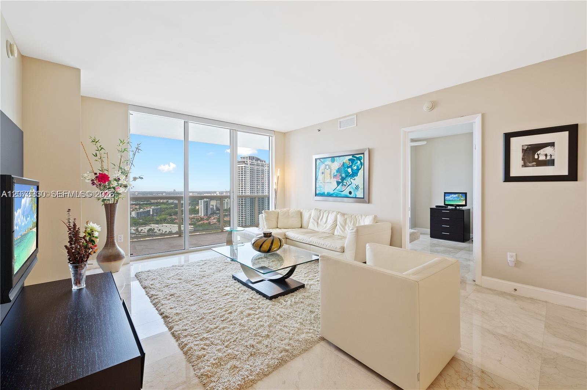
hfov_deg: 104.3
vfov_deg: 81.1
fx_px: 228
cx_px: 294
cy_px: 195
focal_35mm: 14
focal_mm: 14
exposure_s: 1/20
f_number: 8
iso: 200
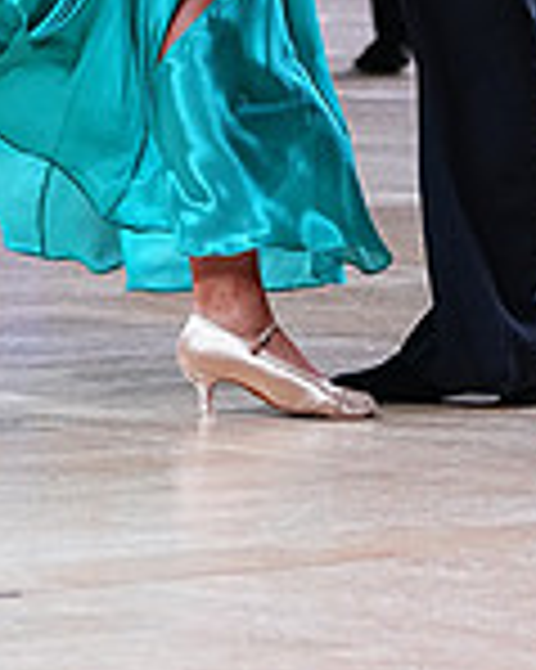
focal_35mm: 350
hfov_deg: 4.4
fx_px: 6947
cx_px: 394
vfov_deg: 5.5
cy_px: -333
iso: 2000
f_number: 4
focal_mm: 96
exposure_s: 1/400
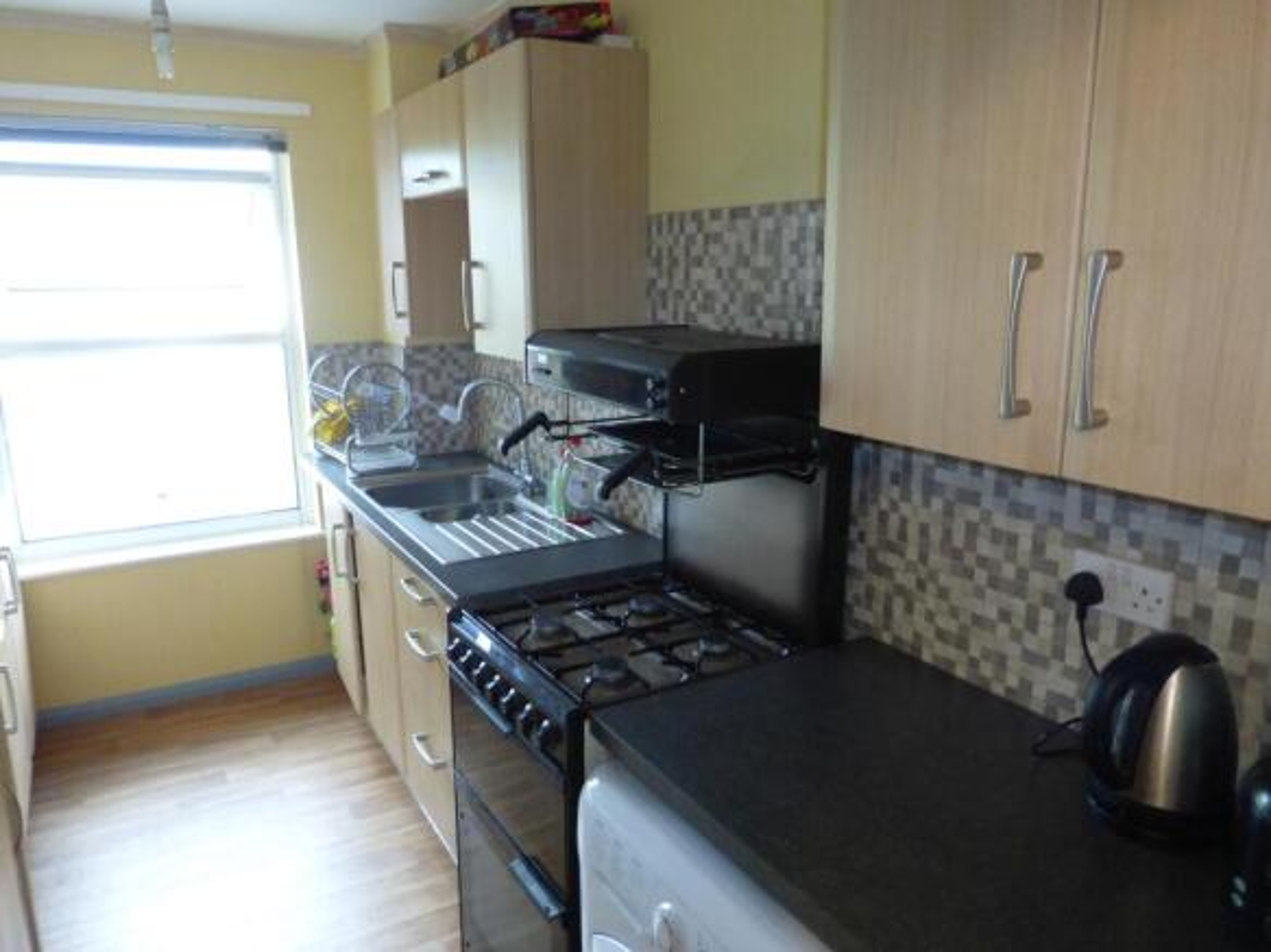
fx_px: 918
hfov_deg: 69.4
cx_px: 636
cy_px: 476
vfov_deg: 54.9
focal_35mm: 25
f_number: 3.3
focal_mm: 4.3
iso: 500
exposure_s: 1/60
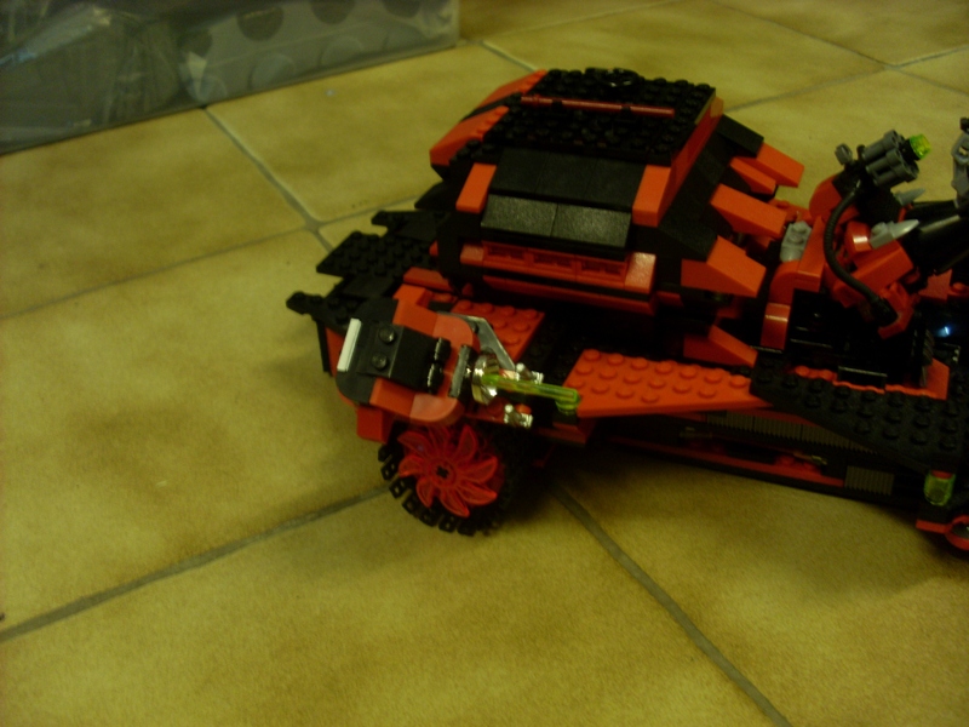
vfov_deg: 37.7
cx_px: 484
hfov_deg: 49.0
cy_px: 364
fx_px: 1064
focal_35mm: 38
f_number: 3
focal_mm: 6.3
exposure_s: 1/8
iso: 80
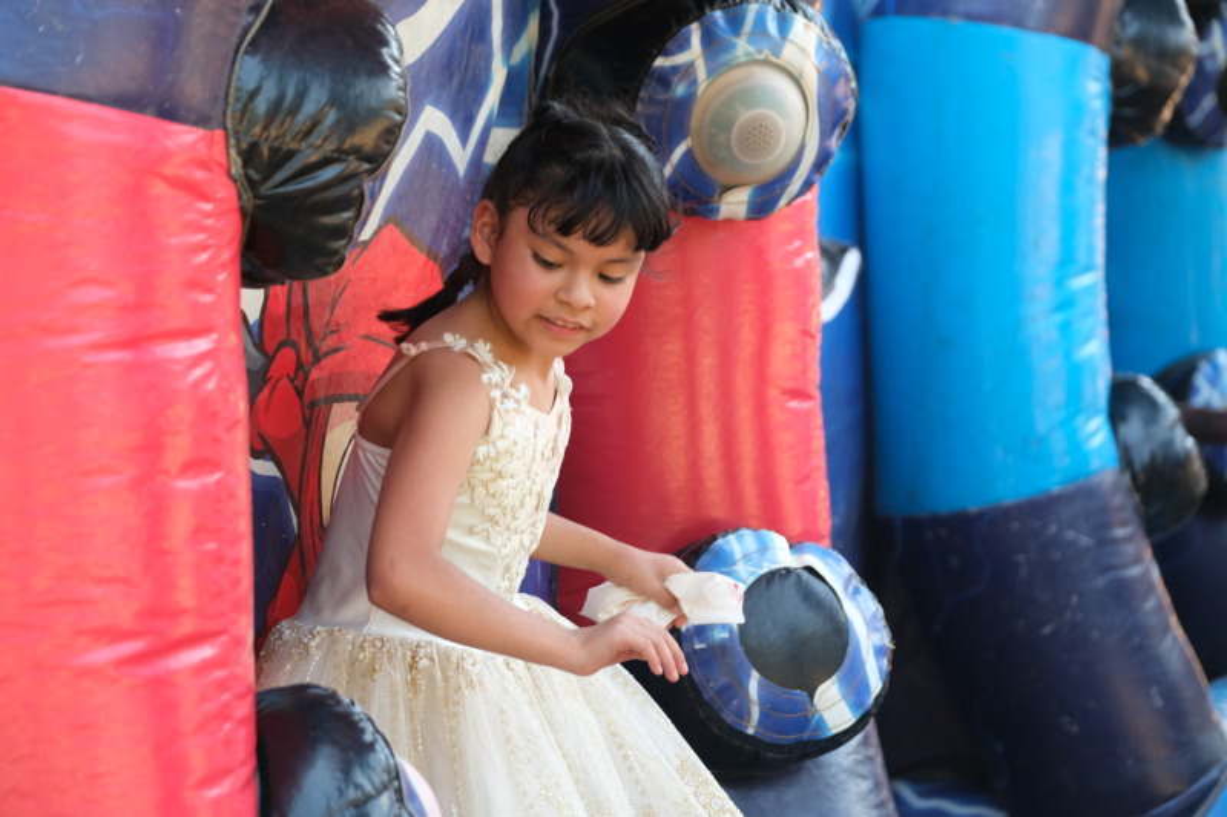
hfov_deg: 16.9
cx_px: 614
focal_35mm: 121
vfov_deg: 11.3
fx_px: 4123
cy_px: 408
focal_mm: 80.4
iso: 640
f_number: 2.8
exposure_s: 1/480
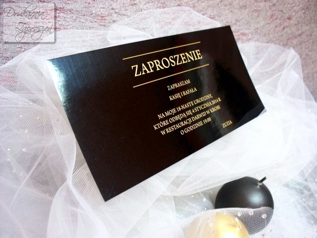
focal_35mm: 36
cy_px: 119
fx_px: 330
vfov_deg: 39.7
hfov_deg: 51.4
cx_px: 158
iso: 400
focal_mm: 7.54
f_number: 2.8
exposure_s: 1/25
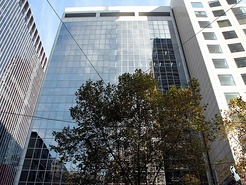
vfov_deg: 45.4
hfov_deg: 58.4
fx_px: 220
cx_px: 123
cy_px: 92
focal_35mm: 31
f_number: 8.4
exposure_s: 1/60
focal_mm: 5.5
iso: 64
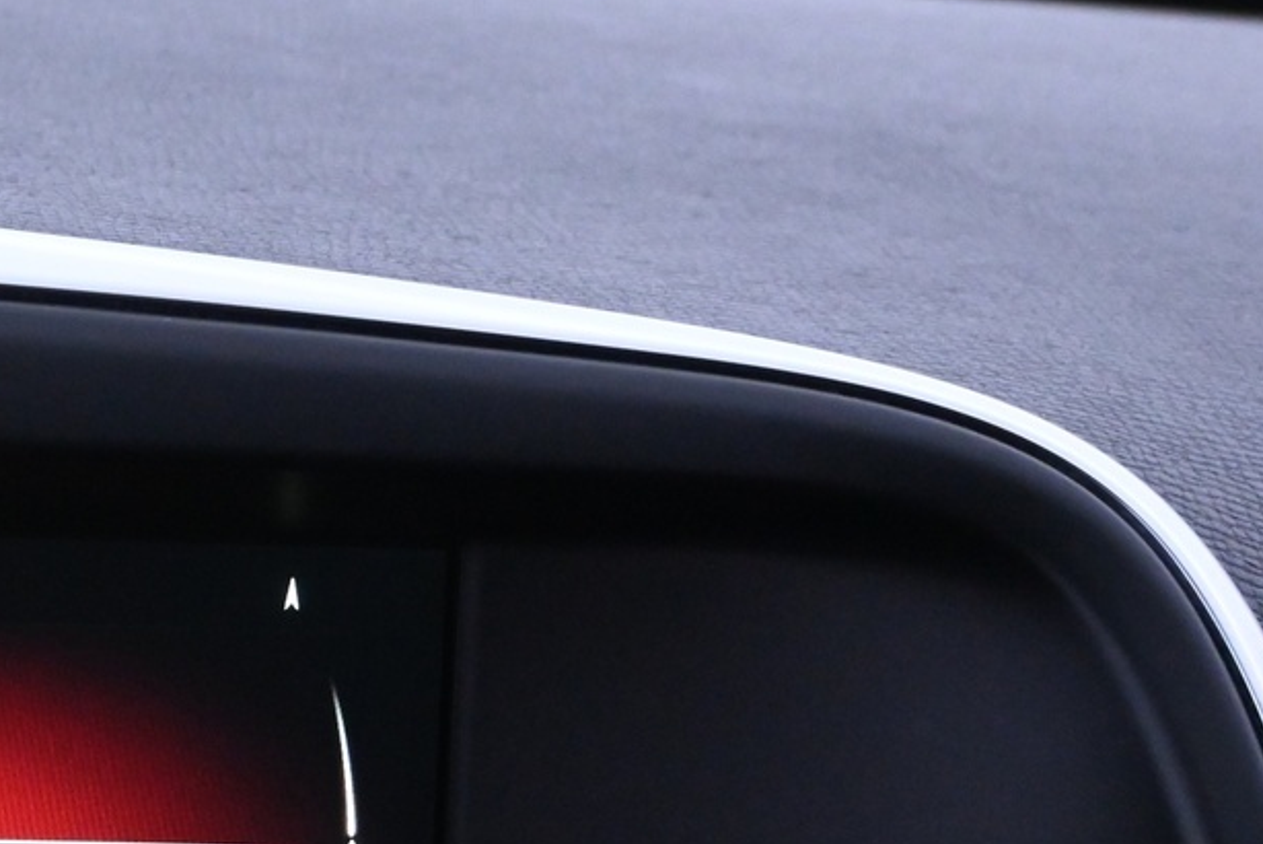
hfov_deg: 21.6
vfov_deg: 15.0
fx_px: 3123
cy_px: 914
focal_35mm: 89
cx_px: -154
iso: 3200
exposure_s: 1/40
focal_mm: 22.5
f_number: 4.5
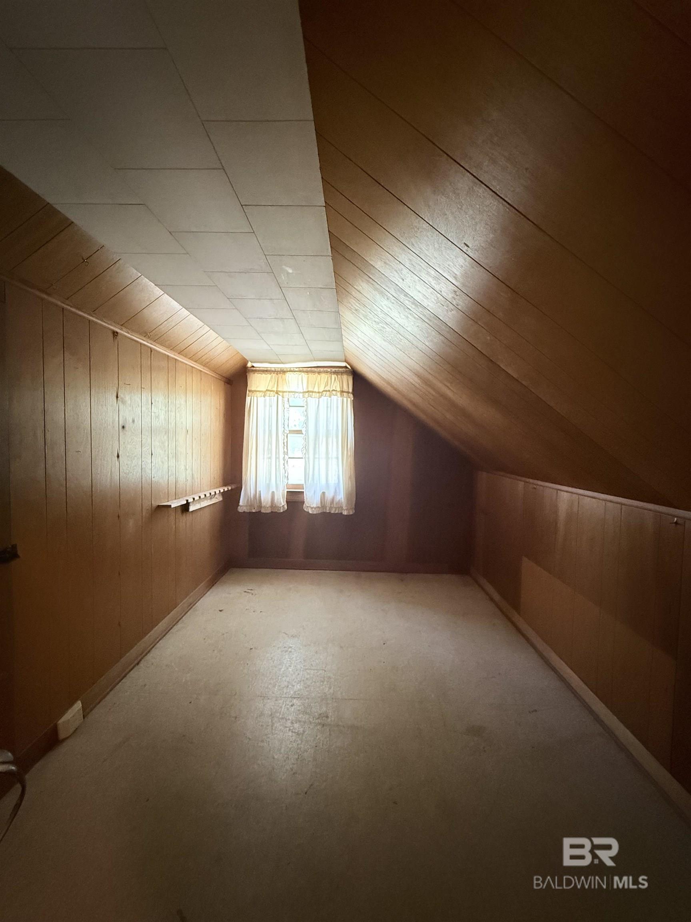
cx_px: 346
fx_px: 373
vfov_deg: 102.1
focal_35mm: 14
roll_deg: -1.0
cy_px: 461
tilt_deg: -1.7
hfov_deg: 85.7
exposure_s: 1/60
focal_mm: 2.22
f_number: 2.2
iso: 1000
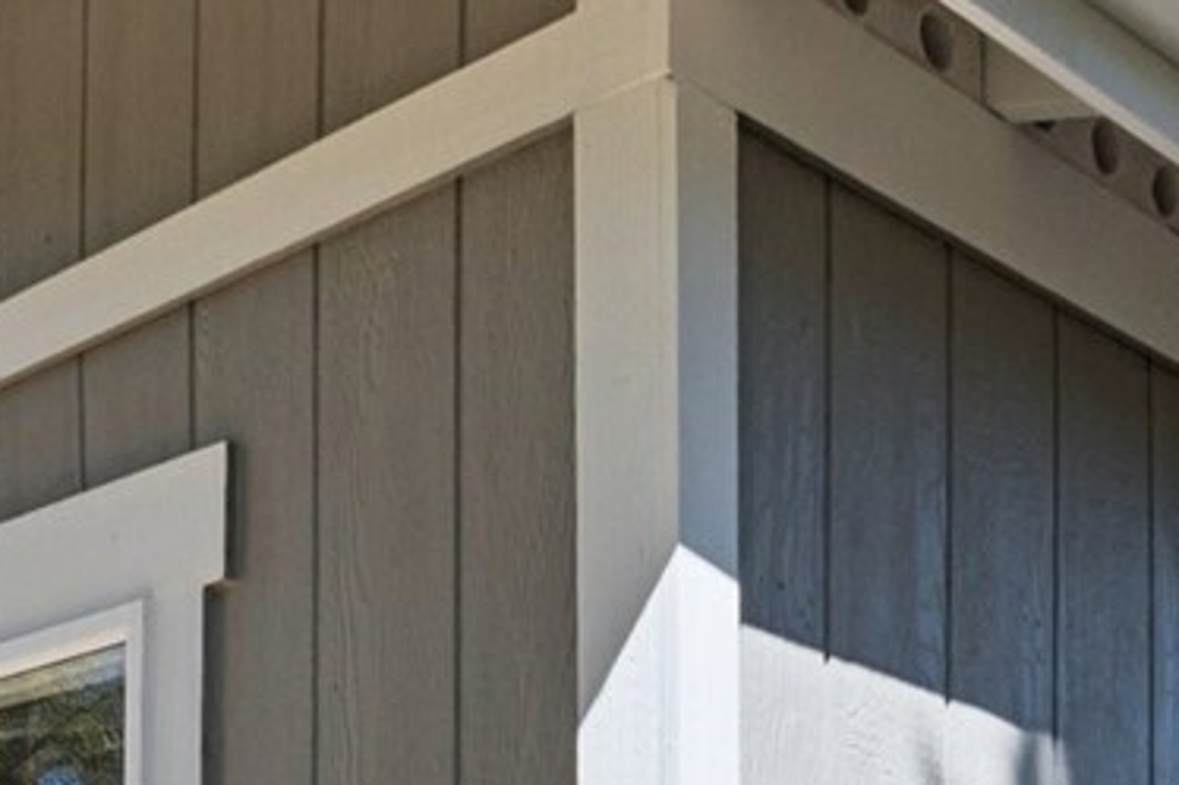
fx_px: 2226
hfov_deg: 29.6
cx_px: 487
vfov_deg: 17.9
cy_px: 1174
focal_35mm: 68
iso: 250
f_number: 9
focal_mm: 10
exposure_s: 1/320
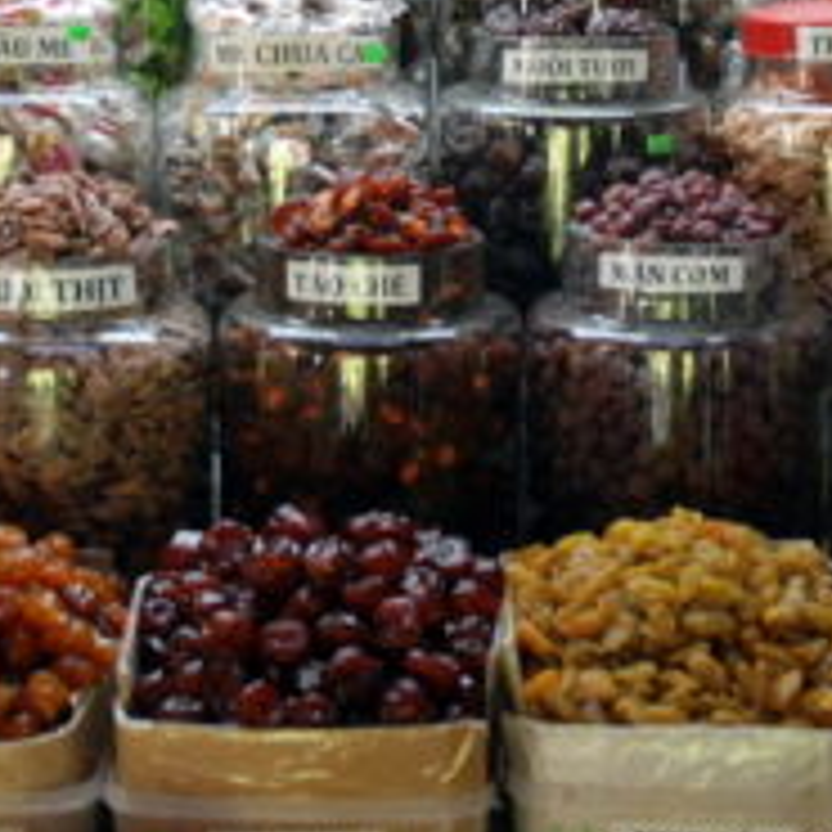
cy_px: 169
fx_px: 2343
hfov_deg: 20.1
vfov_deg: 19.9
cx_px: 391
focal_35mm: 86
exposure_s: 1/40
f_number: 3.8
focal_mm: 25
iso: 500
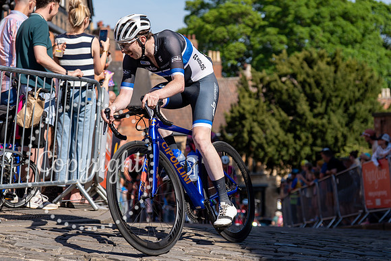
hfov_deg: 22.3
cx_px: 141
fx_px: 988
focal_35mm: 91
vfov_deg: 15.0
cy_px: 99
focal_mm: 70
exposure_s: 1/1000
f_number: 3.5
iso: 100
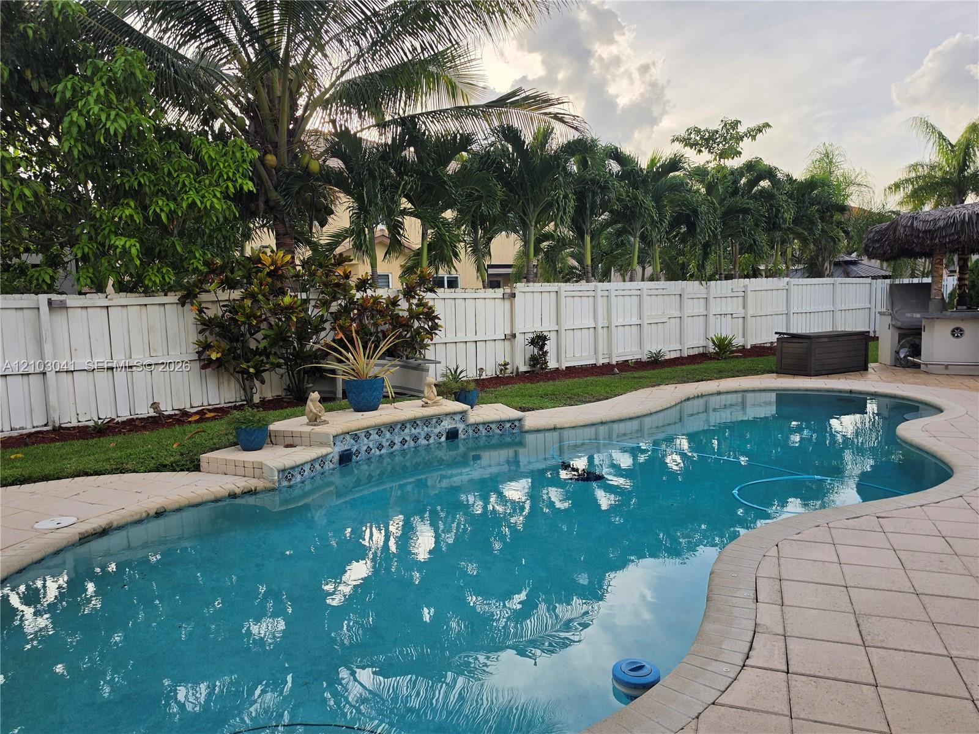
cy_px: 367
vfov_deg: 58.9
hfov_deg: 73.9
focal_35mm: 23
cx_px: 490
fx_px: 650
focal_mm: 6.5
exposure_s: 1/4055
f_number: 1.4
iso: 64
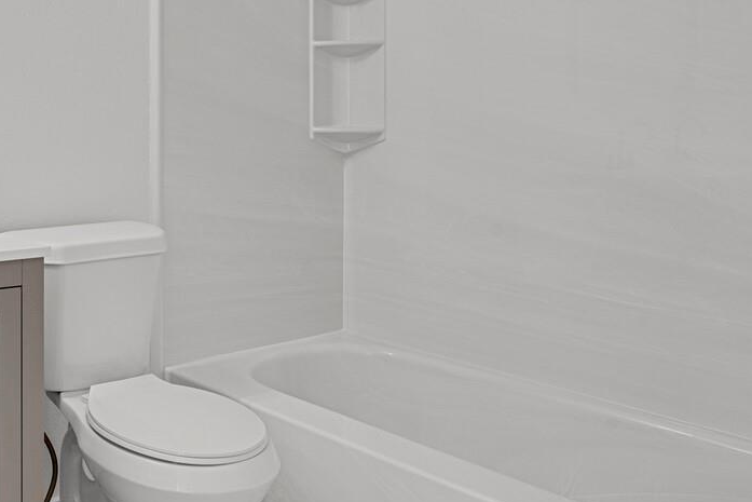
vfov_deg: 33.3
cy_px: 108
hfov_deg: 43.1
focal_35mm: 39
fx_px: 815
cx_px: 12
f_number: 8
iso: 250
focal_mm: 17
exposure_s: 1.6
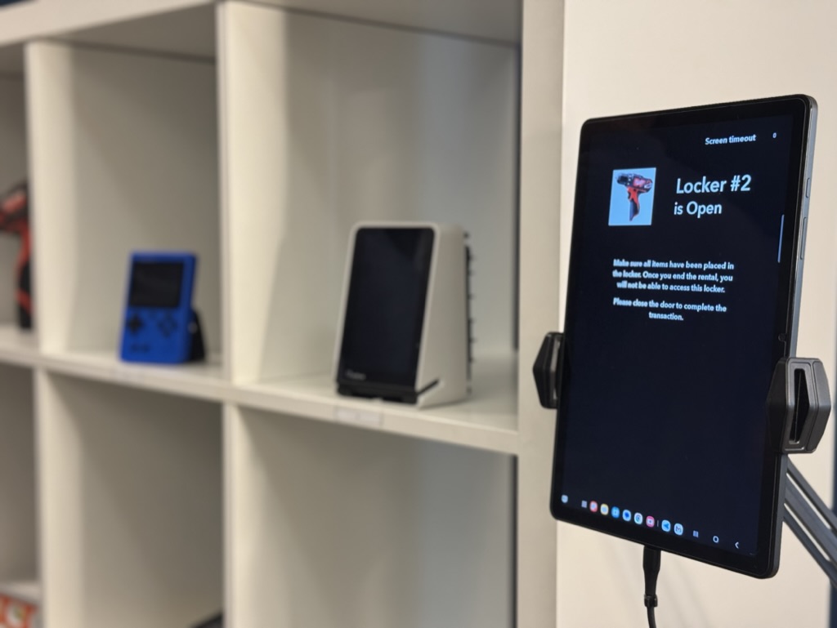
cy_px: 314
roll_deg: -0.3
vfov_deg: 30.3
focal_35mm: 48
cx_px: 418
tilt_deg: -5.5
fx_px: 1161
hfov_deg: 39.6
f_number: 1.78
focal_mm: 6.76
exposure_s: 1/40
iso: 400
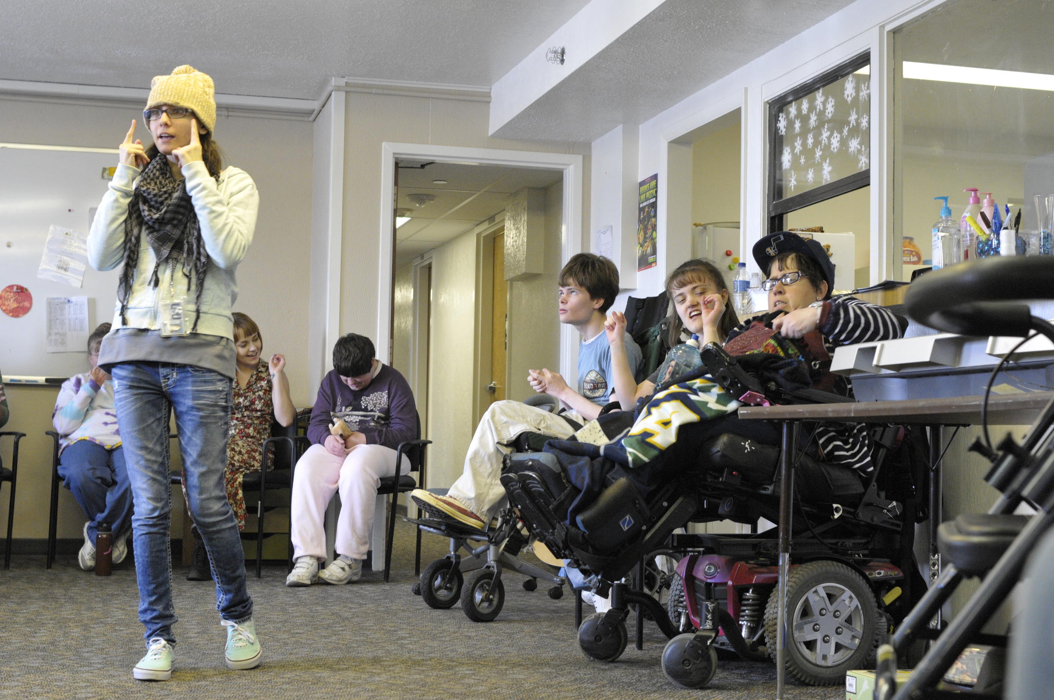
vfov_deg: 25.7
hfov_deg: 37.9
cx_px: 527
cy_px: 350
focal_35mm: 52
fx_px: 1535
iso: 1600
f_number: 5
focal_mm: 35
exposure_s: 1/100
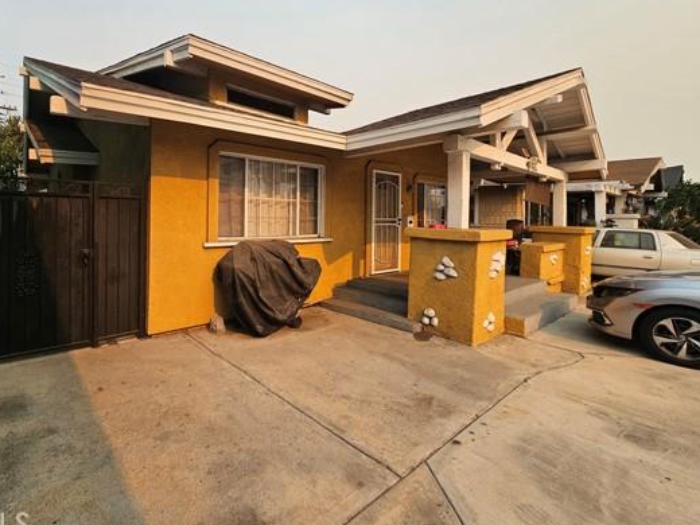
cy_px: 221
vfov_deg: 77.5
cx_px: 283
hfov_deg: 93.4
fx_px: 324
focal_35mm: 16
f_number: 2.2
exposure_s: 1/1525
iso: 50
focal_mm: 2.2
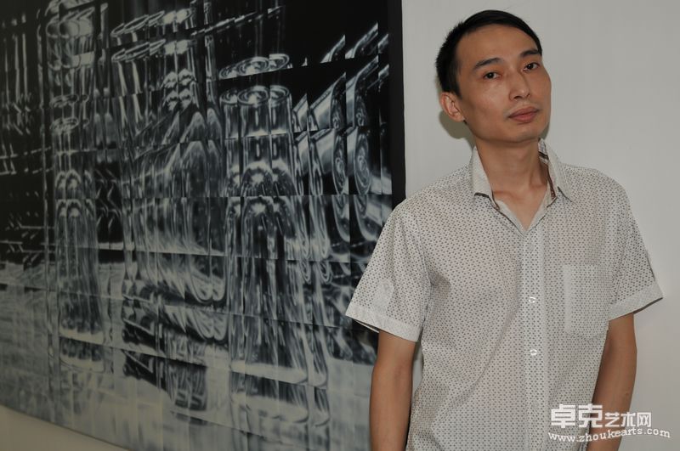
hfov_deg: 43.7
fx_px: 849
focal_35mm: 45
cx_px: 340
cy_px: 226
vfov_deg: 29.8
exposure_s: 1/60
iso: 200
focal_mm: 30
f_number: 4.5
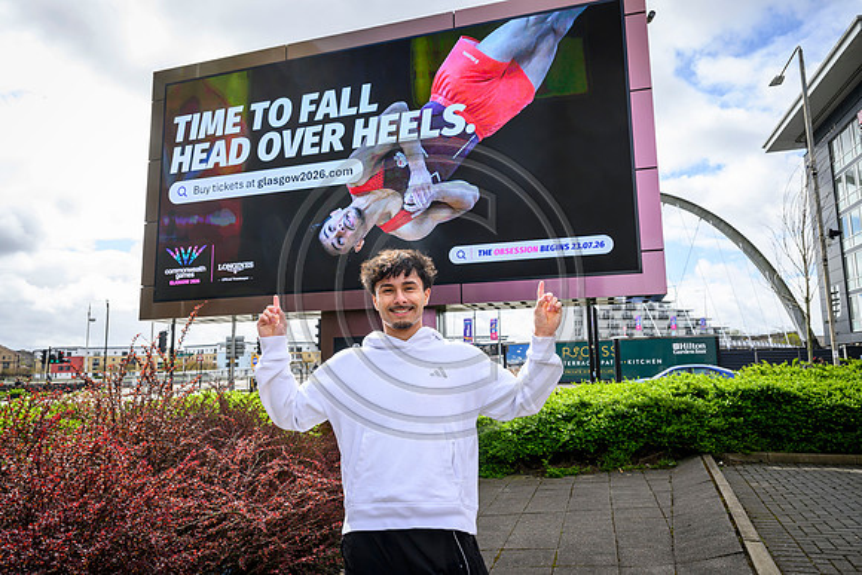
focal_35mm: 24
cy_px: 288
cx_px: 431
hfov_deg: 73.7
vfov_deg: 53.2
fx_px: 575
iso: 500
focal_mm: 24
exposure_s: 1/1000
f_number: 6.3
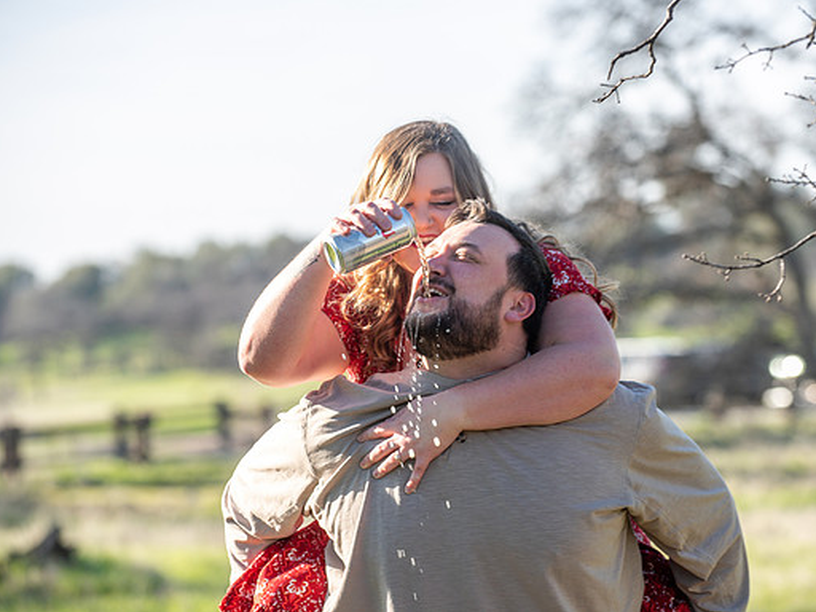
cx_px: 432
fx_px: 3465
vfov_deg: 10.1
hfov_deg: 13.4
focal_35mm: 147
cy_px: 305
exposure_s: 1/250
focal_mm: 135
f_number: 4
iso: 50
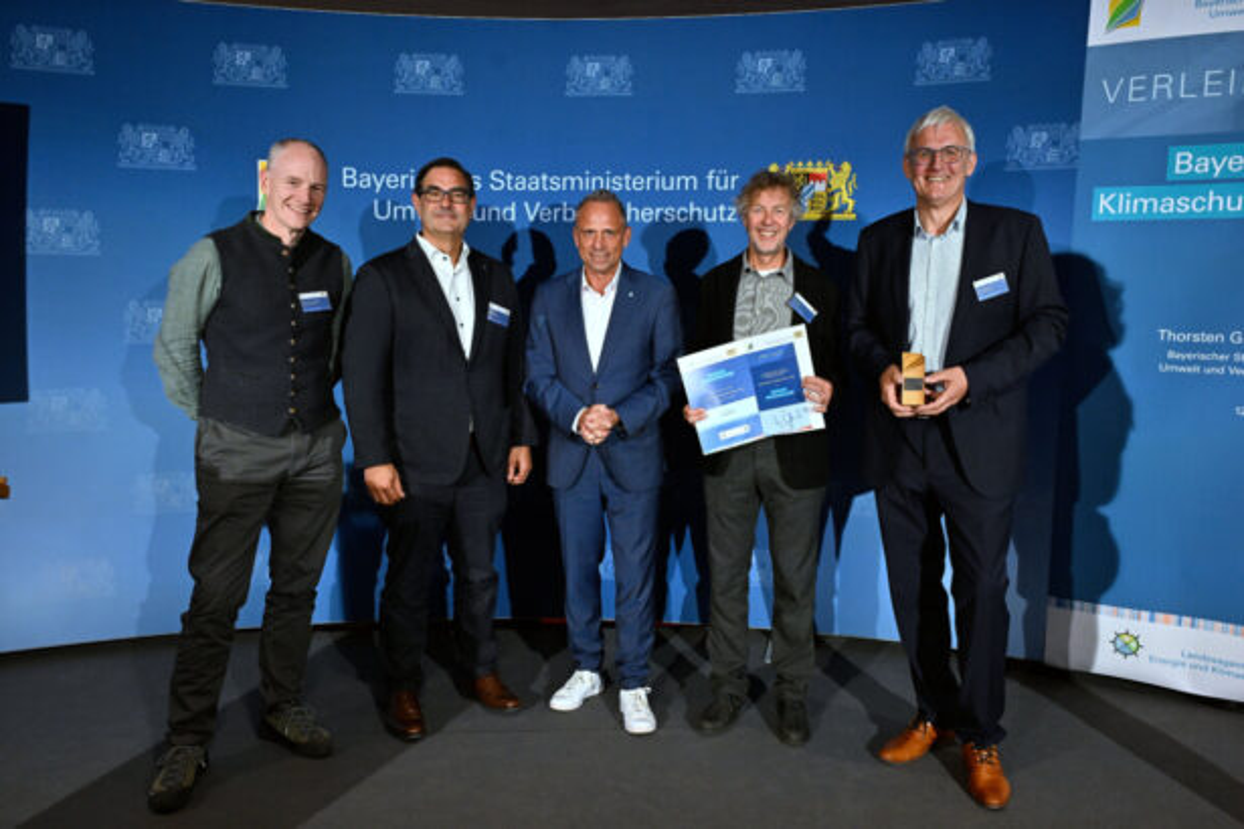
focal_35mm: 29
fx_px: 1002
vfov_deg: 45.0
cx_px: 622
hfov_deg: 63.7
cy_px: 414
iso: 1250
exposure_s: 1/125
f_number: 5
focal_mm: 29
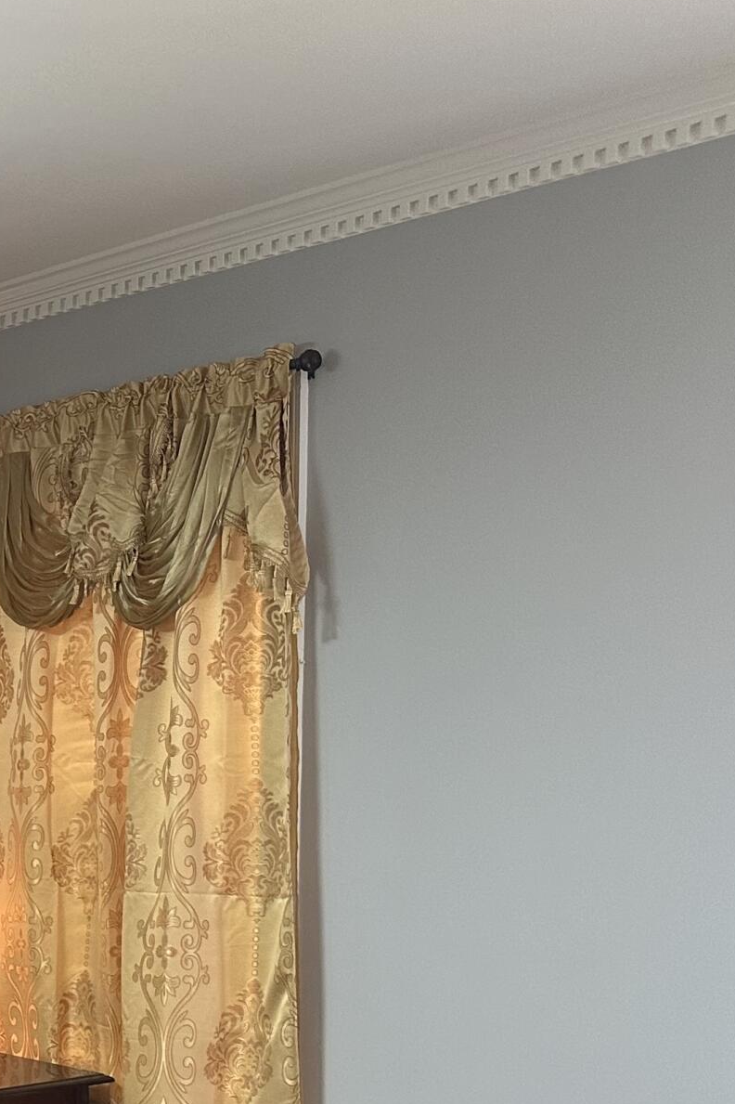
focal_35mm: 63
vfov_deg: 31.2
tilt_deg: -5.2
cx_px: -547
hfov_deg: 17.8
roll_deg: +1.3
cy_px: 867
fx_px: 1930
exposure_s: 1/60
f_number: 1.78
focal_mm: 6.86
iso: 250
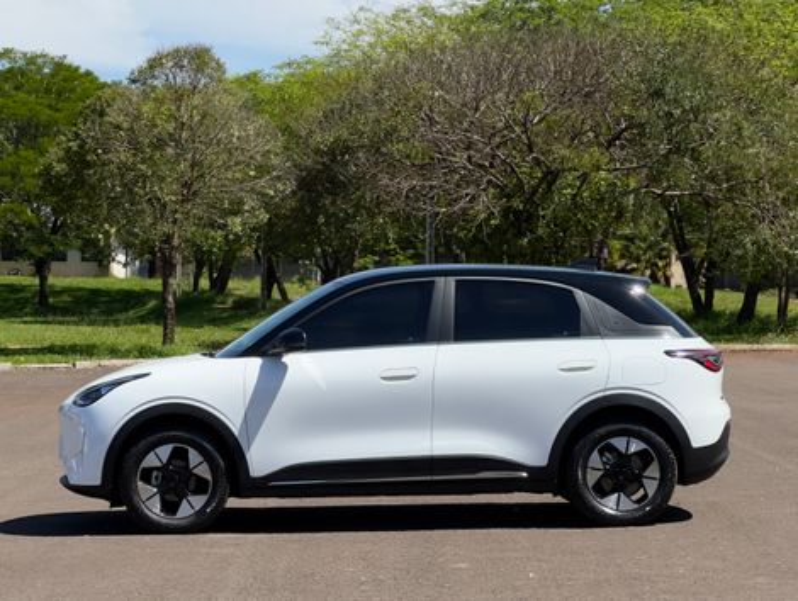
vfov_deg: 19.2
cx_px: 399
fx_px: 1778
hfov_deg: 25.3
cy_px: 300
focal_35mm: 77
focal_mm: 9
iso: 25
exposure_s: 1/874
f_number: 2.8
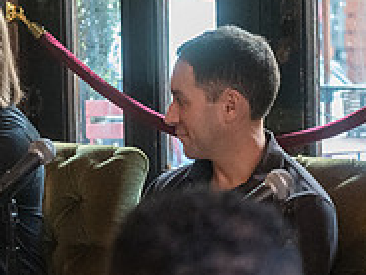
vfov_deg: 6.1
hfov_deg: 8.2
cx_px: 32
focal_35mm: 242
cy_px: 117
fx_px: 2559
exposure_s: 1/200
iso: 5000
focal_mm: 80
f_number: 5
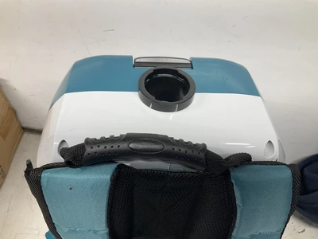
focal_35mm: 29
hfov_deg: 61.7
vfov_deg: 48.2
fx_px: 266
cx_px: 159
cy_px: 120
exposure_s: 1/120
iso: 50
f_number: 1.8
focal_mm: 3
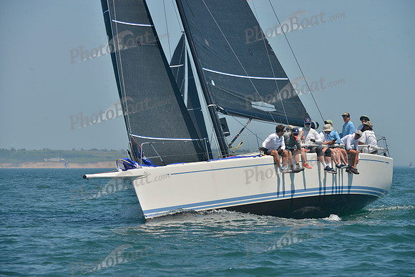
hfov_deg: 8.6
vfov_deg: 5.7
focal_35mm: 240
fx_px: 2767
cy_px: 138
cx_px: 208
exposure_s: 1/1000
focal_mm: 240
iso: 280
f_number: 9
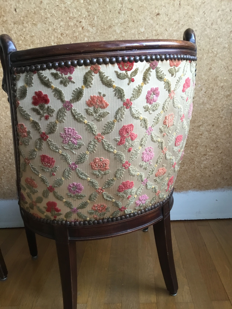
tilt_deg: -14.4
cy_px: 154
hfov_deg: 45.4
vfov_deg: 58.4
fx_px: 277
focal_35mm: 31
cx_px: 116
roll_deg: +4.4
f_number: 2.4
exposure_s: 1/33
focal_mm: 3.3
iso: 125
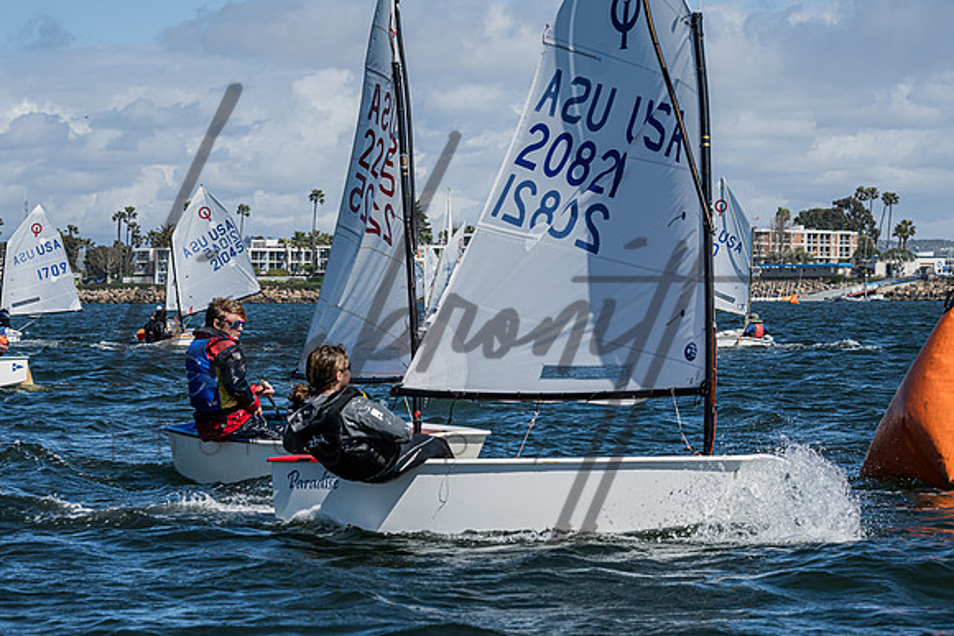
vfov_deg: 10.2
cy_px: 372
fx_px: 3569
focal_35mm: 135
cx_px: 395
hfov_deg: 15.2
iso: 320
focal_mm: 115
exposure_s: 1/640
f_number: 13
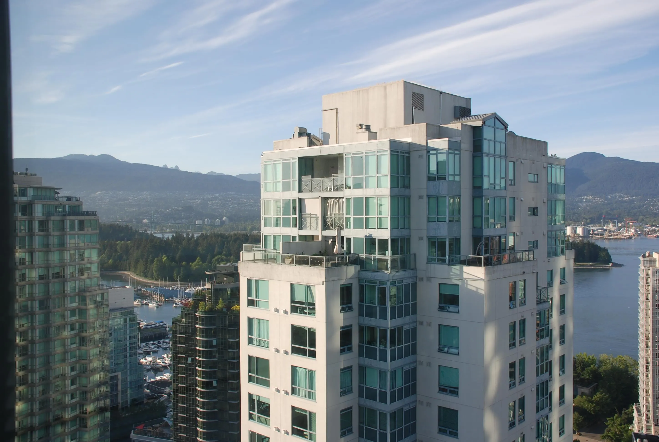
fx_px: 605
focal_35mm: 33
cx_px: 330
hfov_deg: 57.1
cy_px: 221
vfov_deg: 40.1
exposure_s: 1/125
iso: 100
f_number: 6.3
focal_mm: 22
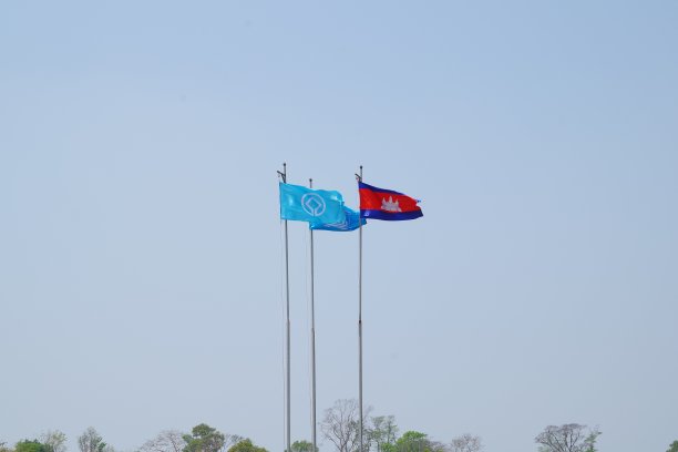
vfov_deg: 18.2
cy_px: 226
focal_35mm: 75
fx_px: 1412
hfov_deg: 27.0
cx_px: 339
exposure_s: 1/200
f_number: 11
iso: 100
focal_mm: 50
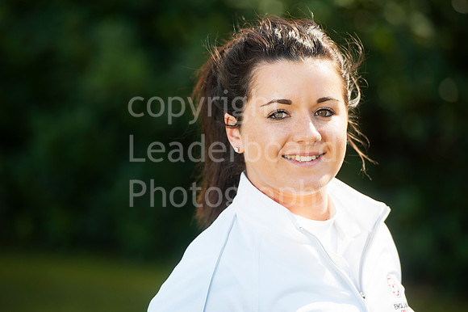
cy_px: 156
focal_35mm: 200
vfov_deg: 6.9
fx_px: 2598
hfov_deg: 10.3
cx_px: 234
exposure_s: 1/320
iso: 200
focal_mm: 200
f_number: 4.5
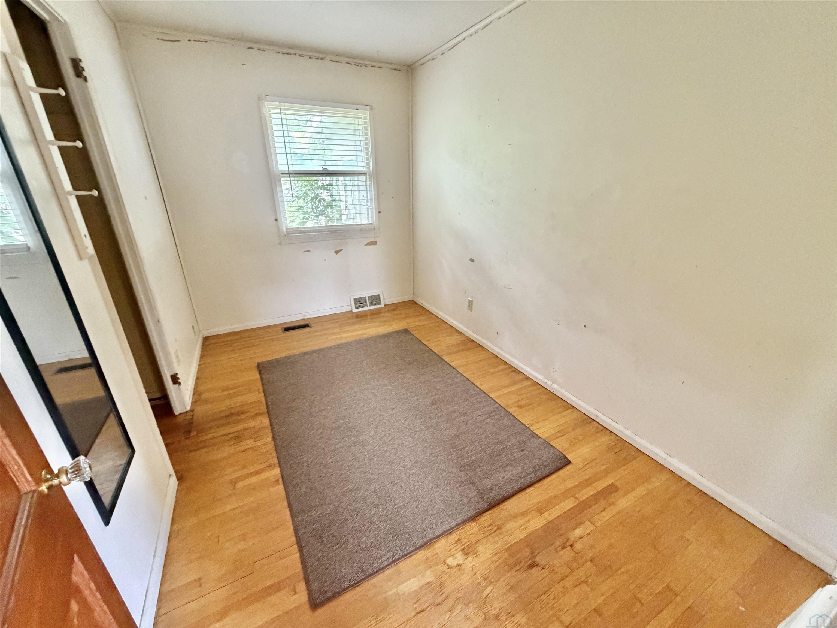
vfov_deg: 85.7
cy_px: 314
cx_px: 418
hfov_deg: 102.1
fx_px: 339
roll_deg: -0.3
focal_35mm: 14
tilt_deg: -21.9
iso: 640
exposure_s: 1/60
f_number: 2.2
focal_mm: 2.22
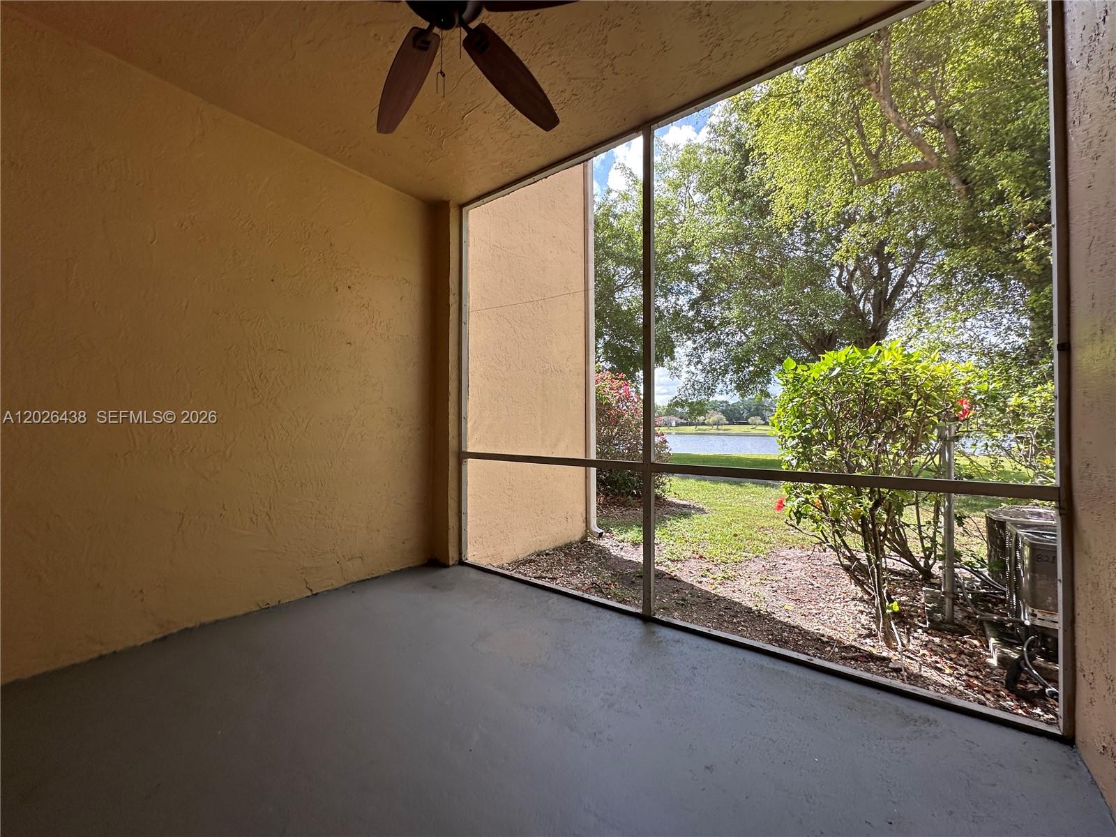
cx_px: 558
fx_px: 451
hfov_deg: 102.1
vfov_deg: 85.7
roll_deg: -0.9
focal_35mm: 14
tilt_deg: +0.4
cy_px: 418
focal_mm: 2.22
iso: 40
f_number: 2.2
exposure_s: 1/288
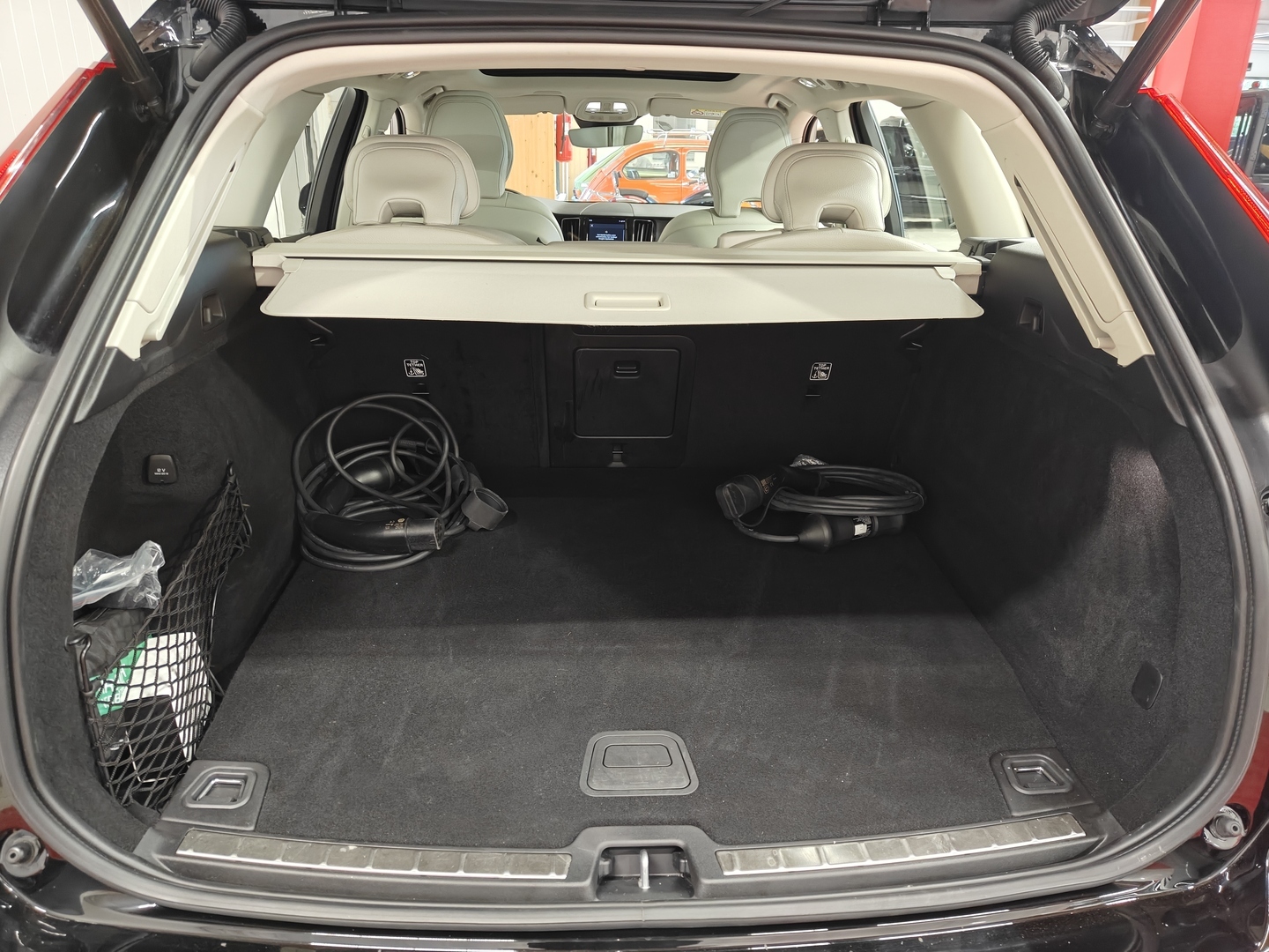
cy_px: 476
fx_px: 880
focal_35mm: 24
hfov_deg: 71.6
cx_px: 634
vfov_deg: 56.8
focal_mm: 5.59
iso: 160
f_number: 1.8
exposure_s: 1/41
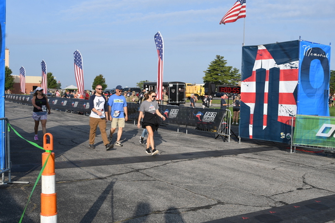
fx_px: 335
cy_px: 112
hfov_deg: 53.1
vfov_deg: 36.9
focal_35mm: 36
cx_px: 168
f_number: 7.1
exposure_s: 1/250
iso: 100
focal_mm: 24
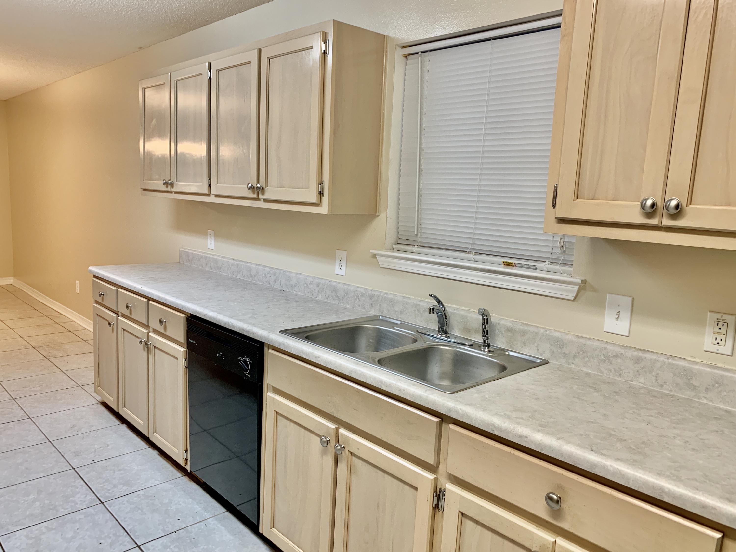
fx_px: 553
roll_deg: -2.0
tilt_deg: -8.9
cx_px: 368
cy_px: 276
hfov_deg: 67.3
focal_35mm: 26
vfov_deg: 53.1
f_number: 1.8
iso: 100
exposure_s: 1/60
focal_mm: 4.25
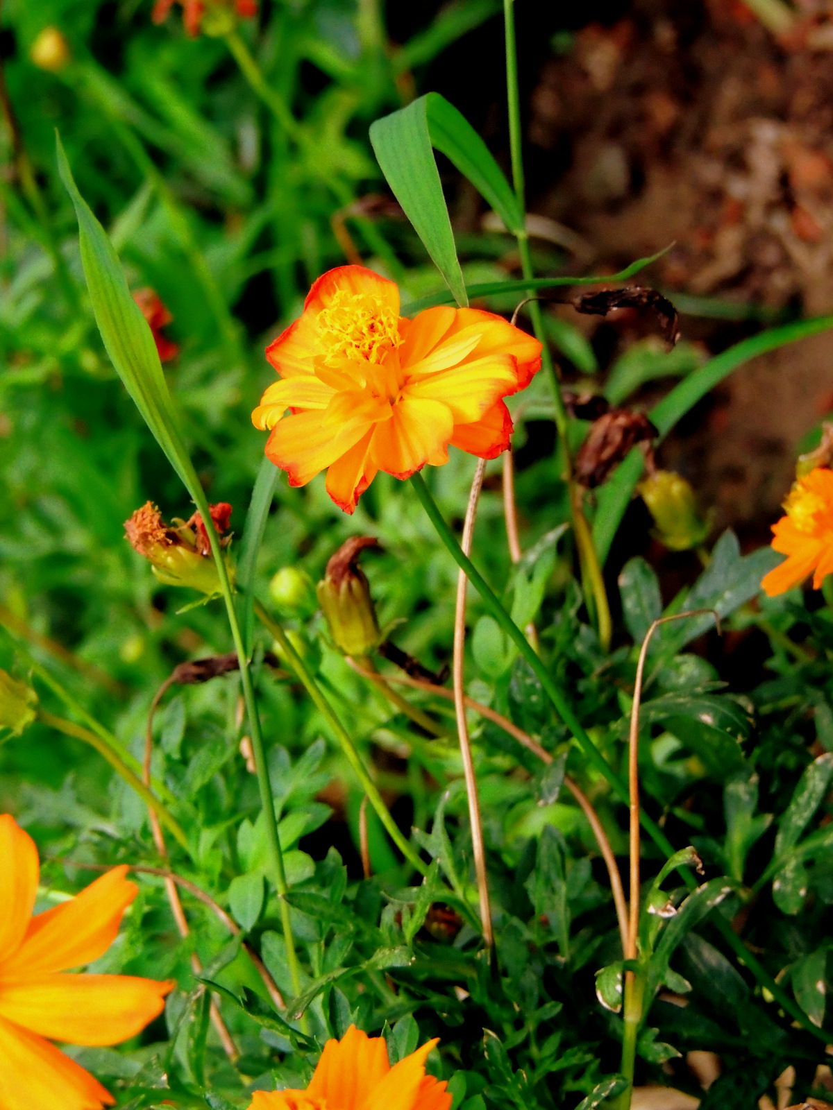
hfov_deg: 10.2
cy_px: 555
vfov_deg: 13.6
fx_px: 4652
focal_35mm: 145
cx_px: 416
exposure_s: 1/640
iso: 800
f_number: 4.4
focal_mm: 25.8
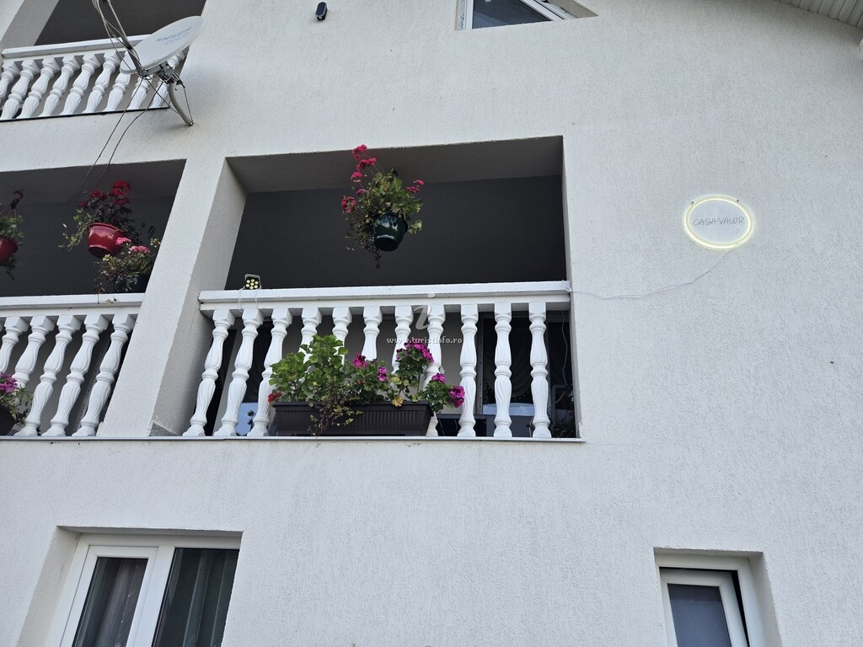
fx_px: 573
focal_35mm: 23
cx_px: 432
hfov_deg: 73.9
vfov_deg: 58.9
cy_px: 324
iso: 80
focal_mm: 5.4
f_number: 1.8
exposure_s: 1/640
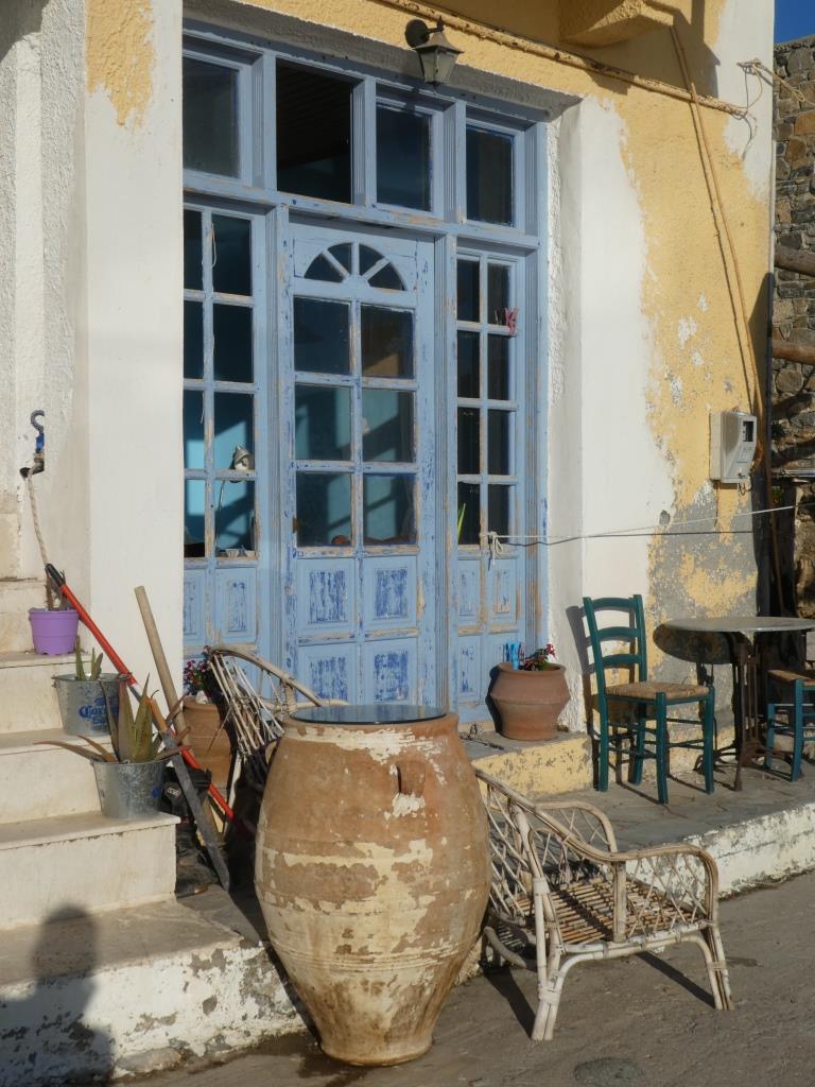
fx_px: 1475
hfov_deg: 30.9
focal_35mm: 47
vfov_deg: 40.4
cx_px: 408
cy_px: 544
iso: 80
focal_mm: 8.4
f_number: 5.6
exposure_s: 1/800
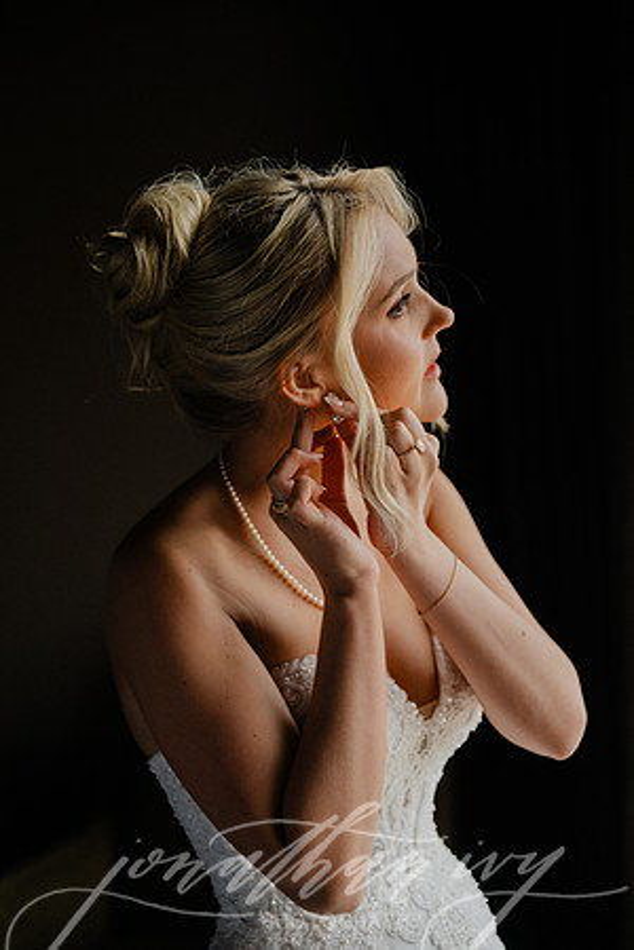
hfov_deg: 20.3
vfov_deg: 30.1
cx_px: 317
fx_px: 1770
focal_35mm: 67
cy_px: 475
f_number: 2.8
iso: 640
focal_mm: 67
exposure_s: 1/200
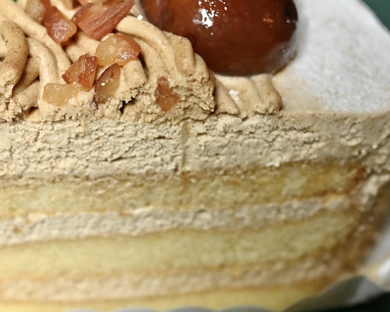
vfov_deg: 15.5
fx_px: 1143
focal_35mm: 99
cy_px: 119
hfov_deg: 19.3
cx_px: 117
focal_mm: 60
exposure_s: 1/250
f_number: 7.1
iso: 6400
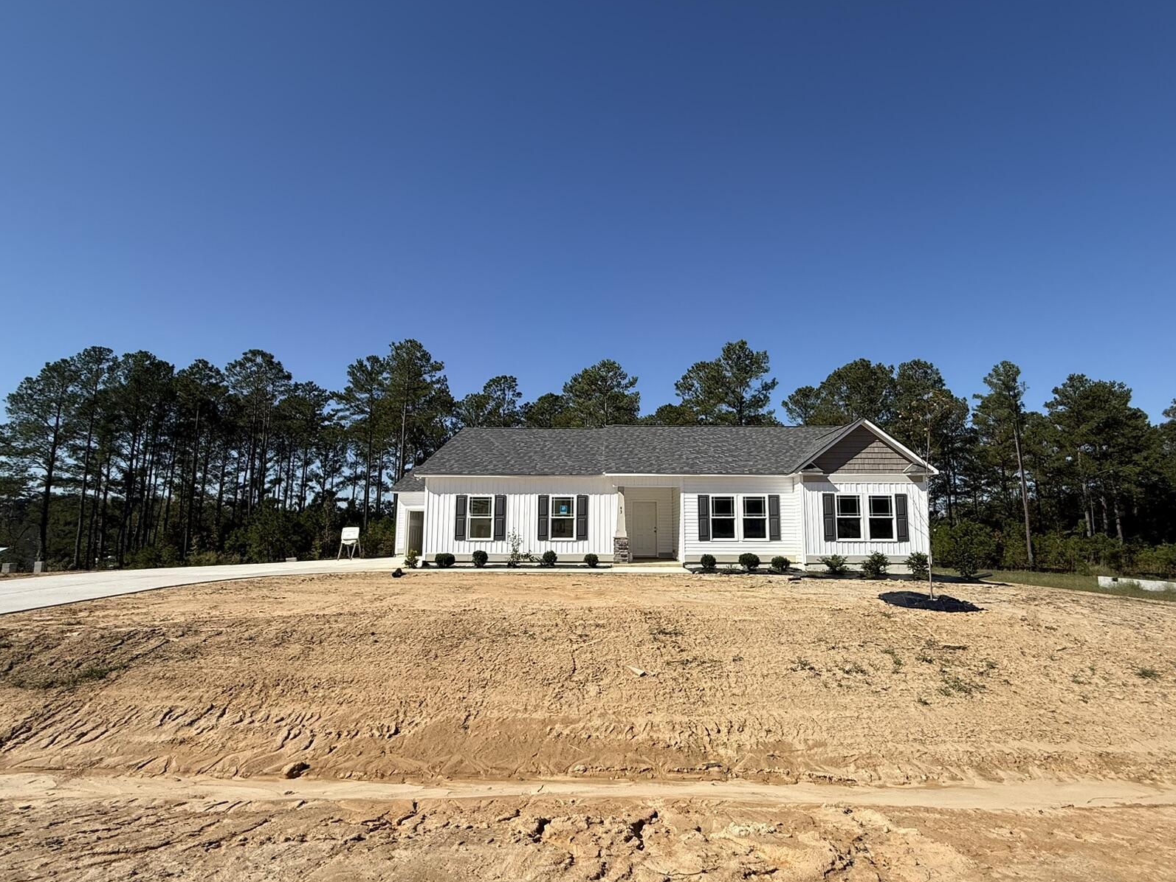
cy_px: 455
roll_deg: -0.2
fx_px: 612
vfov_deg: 71.6
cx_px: 625
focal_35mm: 18
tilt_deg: +8.3
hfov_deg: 87.6
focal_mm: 2.22
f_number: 2.2
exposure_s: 1/3125
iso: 50
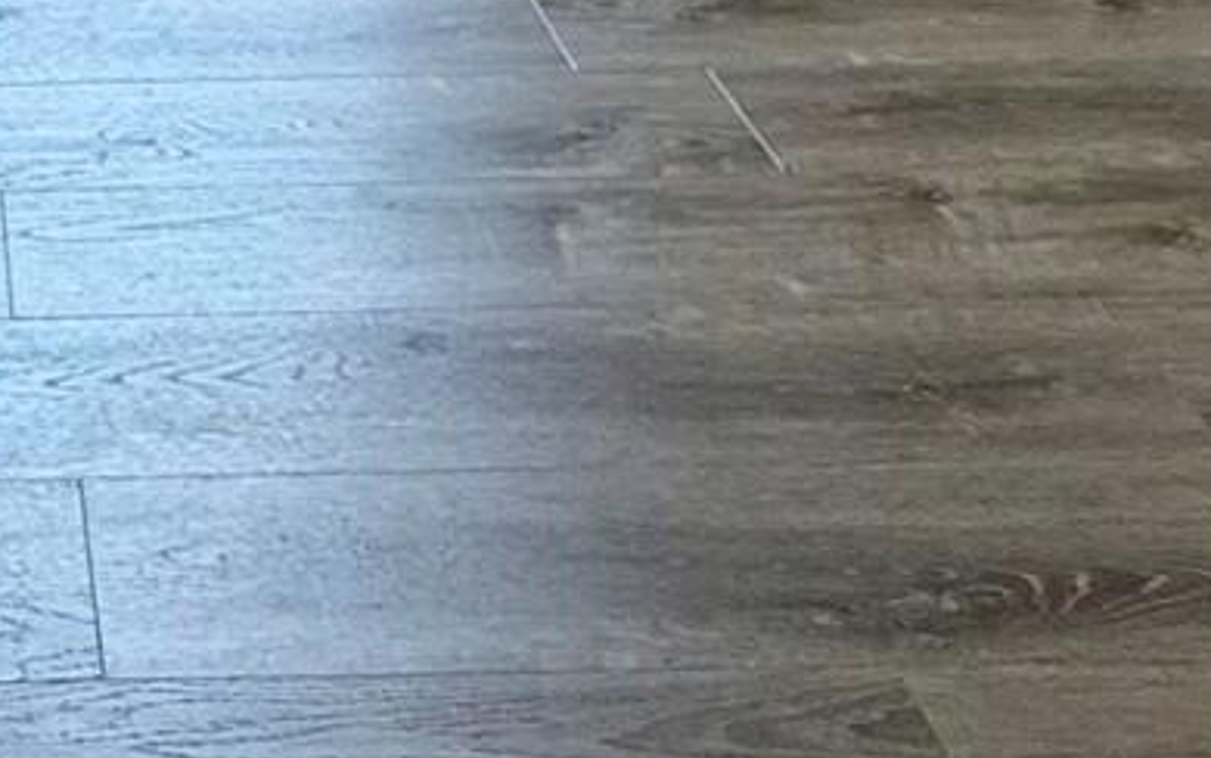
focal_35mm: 78
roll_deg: +2.0
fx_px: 2575
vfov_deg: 13.9
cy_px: -792
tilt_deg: -5.2
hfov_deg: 24.6
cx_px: -140
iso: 250
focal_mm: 2.22
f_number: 2.2
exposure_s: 1/120
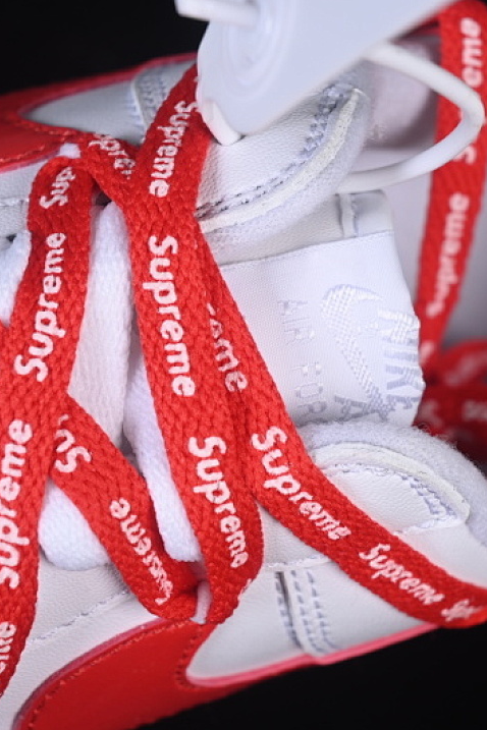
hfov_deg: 12.1
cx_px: 233
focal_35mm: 113
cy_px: 364
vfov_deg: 18.1
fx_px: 2293
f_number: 7.1
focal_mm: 50
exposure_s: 1/100
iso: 160
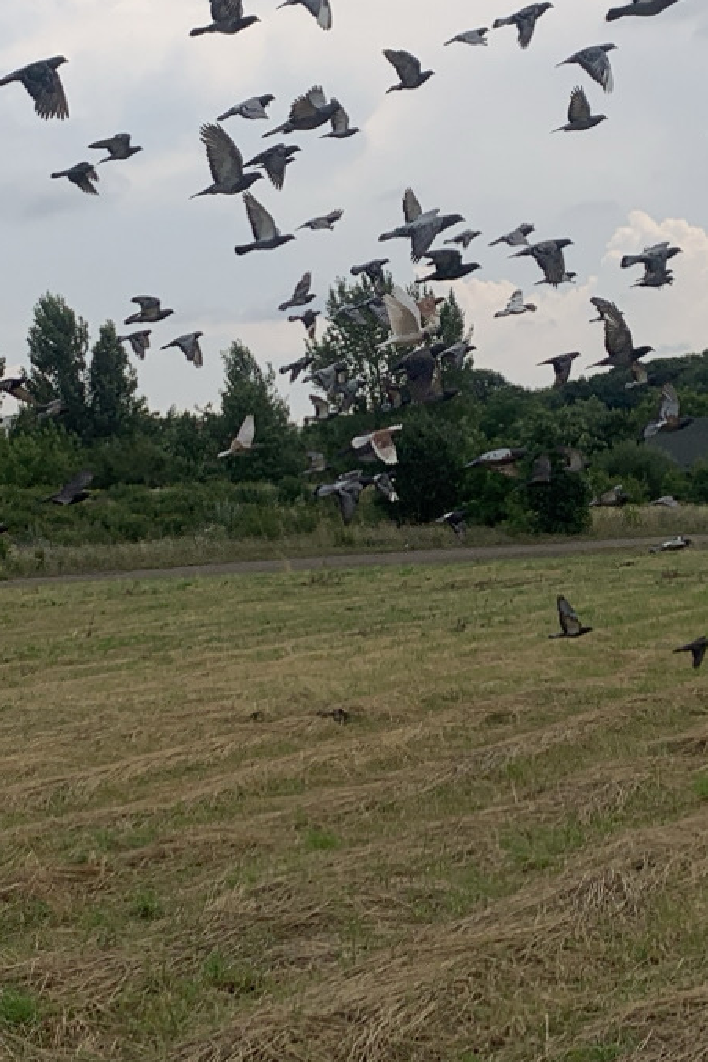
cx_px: 410
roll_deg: +3.0
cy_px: 339
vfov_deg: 25.2
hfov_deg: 17.1
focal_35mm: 80
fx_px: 2359
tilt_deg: +6.3
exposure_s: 1/4098
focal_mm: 4.25
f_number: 1.8
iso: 25
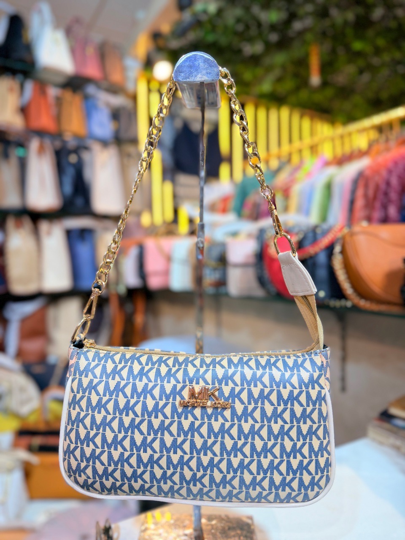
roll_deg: +0.7
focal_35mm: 24
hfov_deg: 56.8
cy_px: 270
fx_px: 374
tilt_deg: -2.8
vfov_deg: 71.6
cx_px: 202
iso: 100
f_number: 1.78
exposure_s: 1/100
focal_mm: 6.76
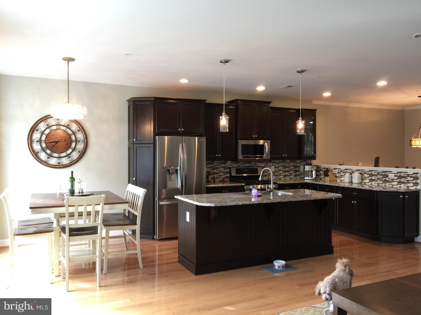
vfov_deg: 48.2
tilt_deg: -0.9
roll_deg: +0.1
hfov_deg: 61.7
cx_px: 210
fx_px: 353
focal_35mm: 29
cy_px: 158
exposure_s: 1/15
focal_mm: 4.15
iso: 40
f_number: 2.2
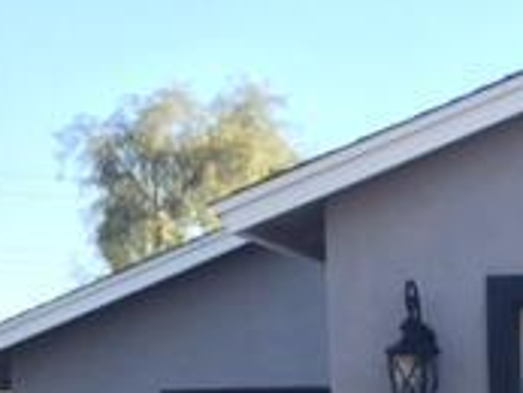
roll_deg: +1.6
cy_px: 547
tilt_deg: -3.2
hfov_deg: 16.3
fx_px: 1618
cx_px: 849
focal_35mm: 107
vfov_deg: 13.2
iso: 32
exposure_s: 1/309
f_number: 2.2
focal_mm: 4.15
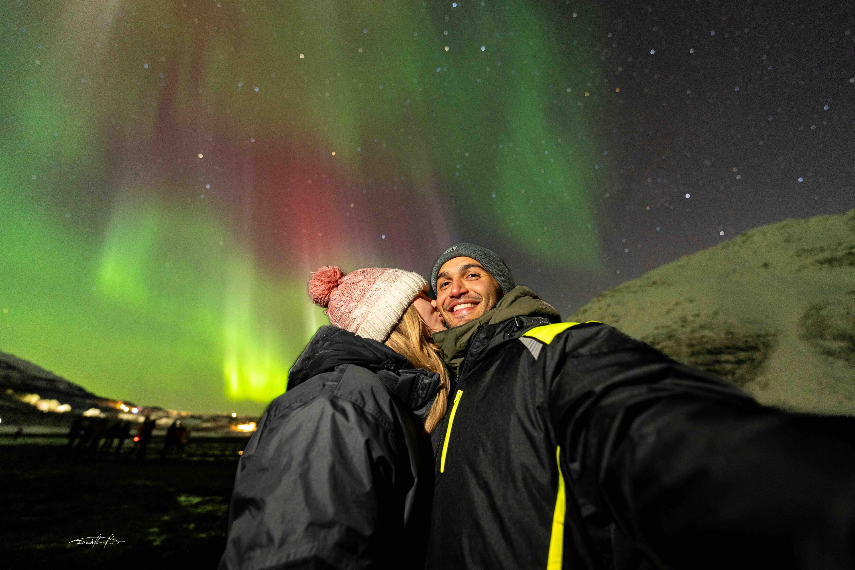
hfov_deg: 104.3
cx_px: 428
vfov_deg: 81.2
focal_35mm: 14
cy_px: 285
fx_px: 332
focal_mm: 14
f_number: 1.8
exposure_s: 4
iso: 1000
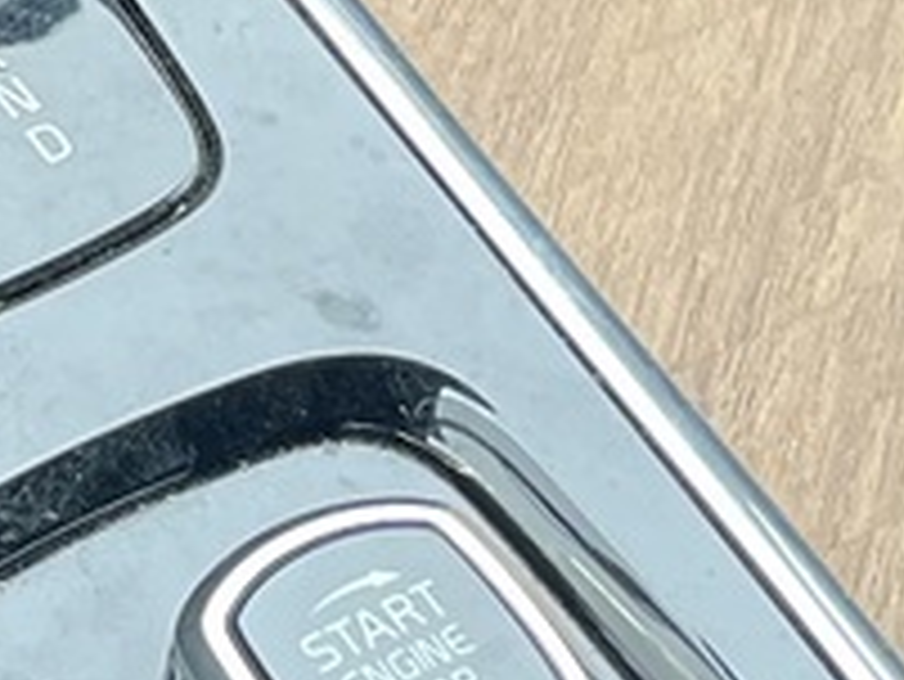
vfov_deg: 8.0
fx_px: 4860
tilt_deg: -52.0
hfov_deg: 10.4
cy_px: 41
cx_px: -328
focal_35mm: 186
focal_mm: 4.2
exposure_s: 1/106
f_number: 1.6
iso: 125
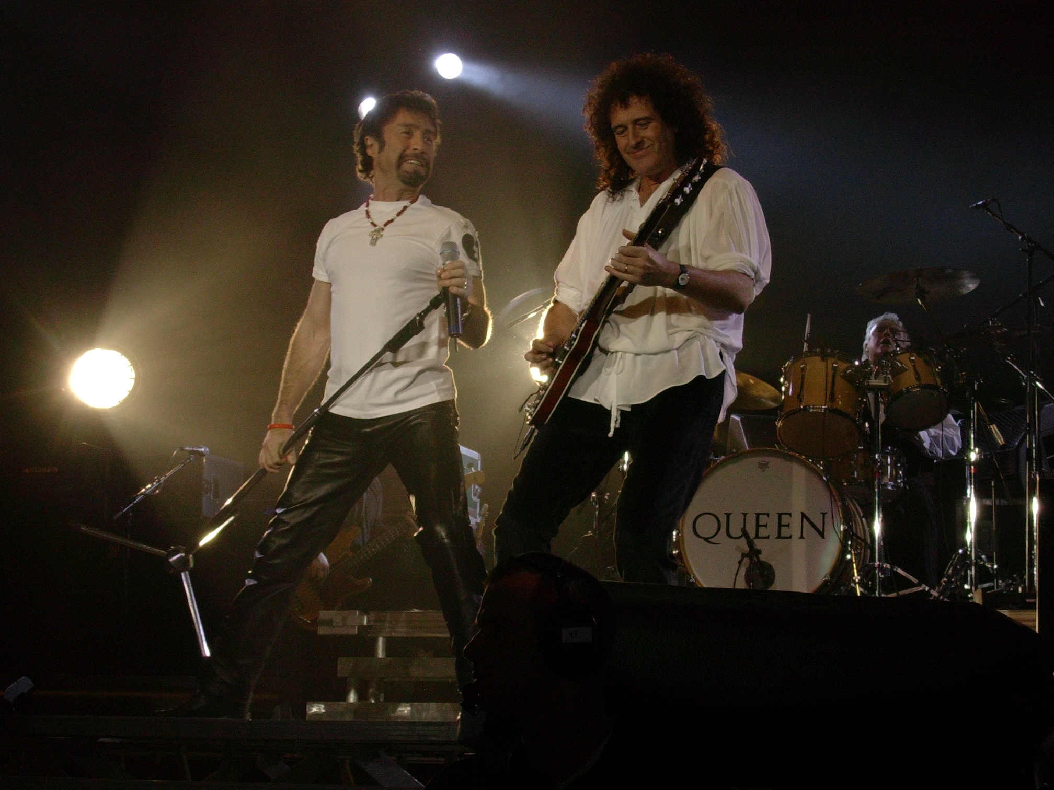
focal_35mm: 79
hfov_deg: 24.7
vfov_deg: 18.7
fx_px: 2405
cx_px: 527
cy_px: 395
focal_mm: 11.9
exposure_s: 1/209
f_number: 3.9
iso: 70
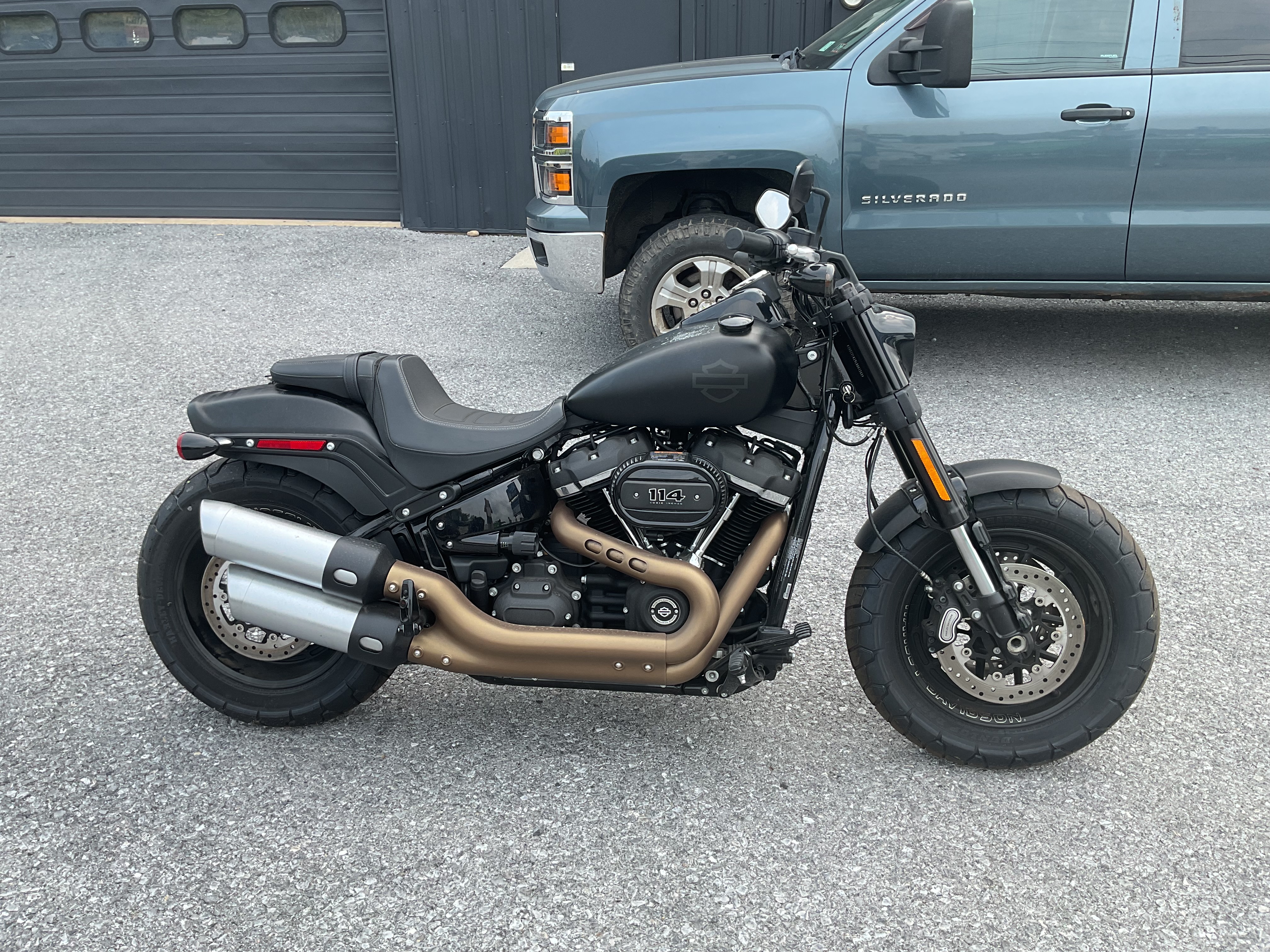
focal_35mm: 29
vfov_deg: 48.2
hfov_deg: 61.7
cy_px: 476
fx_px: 1064
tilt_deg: -21.0
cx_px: 635
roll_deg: +1.0
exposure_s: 1/419
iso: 16
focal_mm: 3
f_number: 1.8
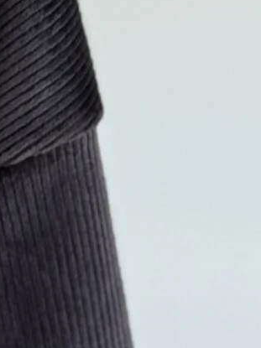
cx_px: -491
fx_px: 2977
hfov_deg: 4.8
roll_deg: -1.4
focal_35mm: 296
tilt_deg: -18.8
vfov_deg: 6.7
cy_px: 397
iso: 160
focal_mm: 6.76
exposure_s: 1/185
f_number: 1.78
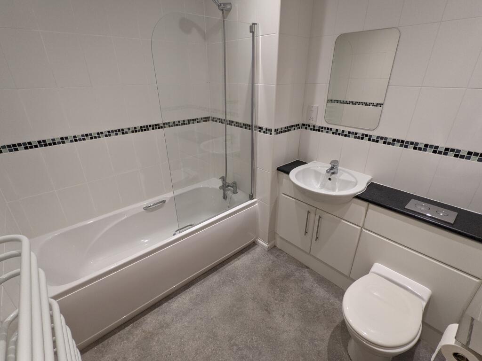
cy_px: 180
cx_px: 241
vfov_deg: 78.1
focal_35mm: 16
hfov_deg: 94.5
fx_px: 223
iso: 193
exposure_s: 1/25
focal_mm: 2.22
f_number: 2.2
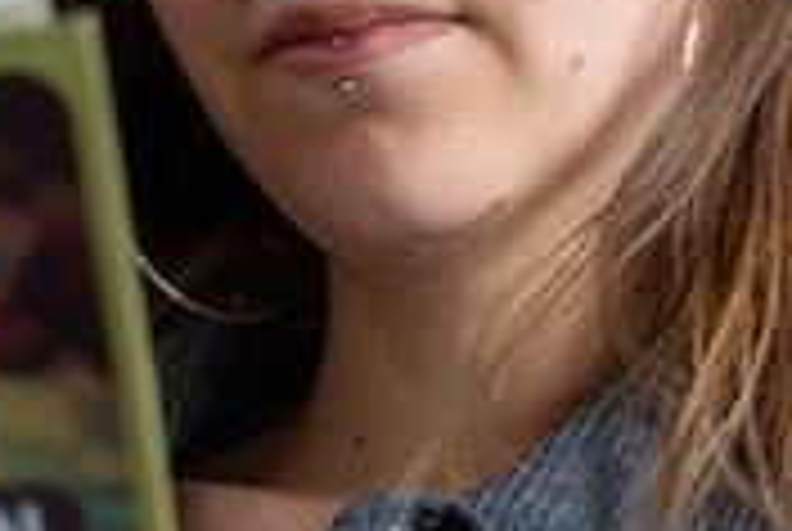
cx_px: 634
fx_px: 3812
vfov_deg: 8.0
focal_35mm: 173
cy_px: 410
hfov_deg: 11.8
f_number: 4
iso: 140
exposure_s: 1/60
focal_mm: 42
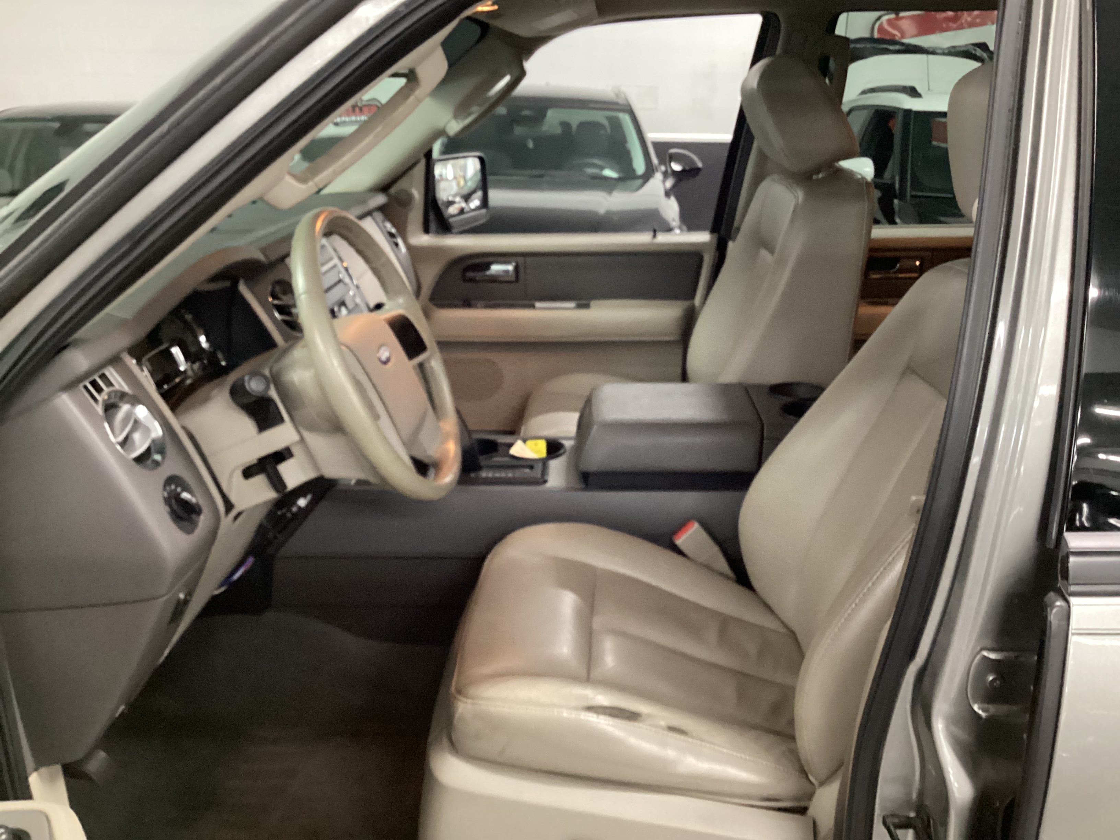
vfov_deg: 45.4
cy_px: 420
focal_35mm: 31
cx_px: 560
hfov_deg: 58.4
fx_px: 1003
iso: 640
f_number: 2.4
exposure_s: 1/30
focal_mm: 3.3
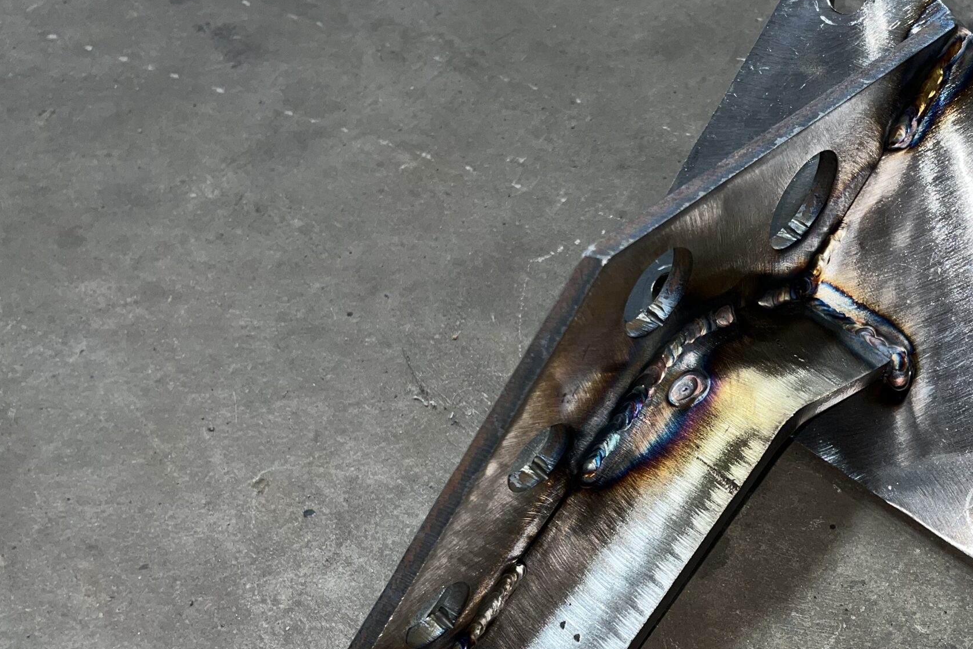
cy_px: 416
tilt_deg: -57.0
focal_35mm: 41
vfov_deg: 32.5
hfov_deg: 46.0
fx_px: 1108
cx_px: 707
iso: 32
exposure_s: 1/60
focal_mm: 5.1
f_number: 1.6
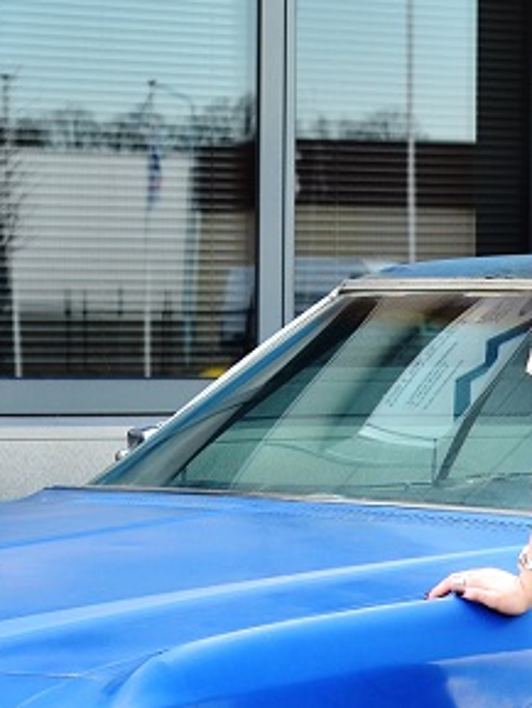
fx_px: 5099
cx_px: 697
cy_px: 612
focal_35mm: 249
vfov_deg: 7.9
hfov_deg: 5.9
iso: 200
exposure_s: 1/250
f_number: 4.5
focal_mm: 50
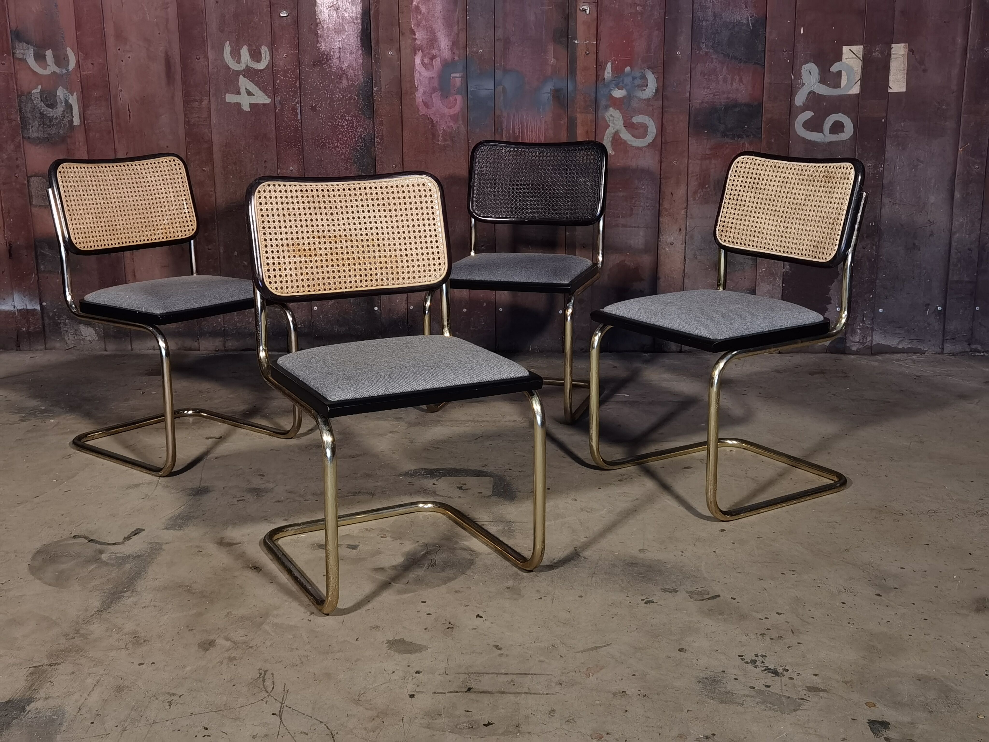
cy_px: 371
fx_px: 1171
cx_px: 494
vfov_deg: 35.1
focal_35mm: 41
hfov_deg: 45.8
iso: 250
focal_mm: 6.71
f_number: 1.9
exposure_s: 1/50
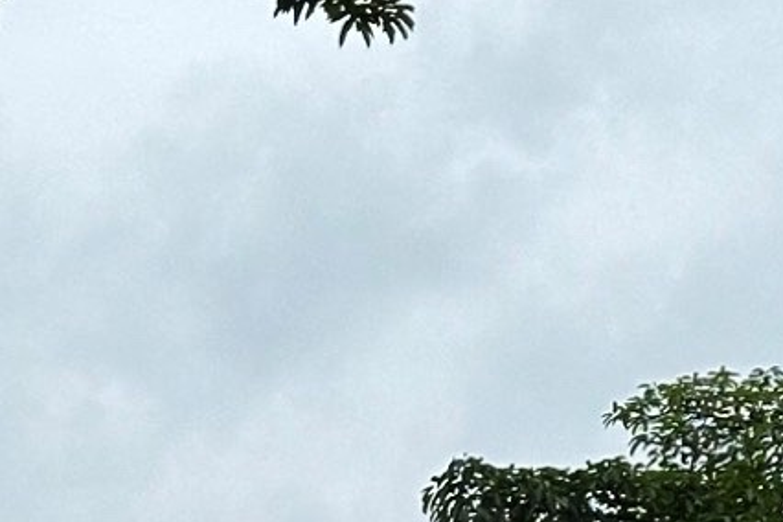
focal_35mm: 240
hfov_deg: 8.3
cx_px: -647
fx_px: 5220
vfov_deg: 5.7
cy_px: 728
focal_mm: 6.86
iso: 64
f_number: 1.78
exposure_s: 1/1613
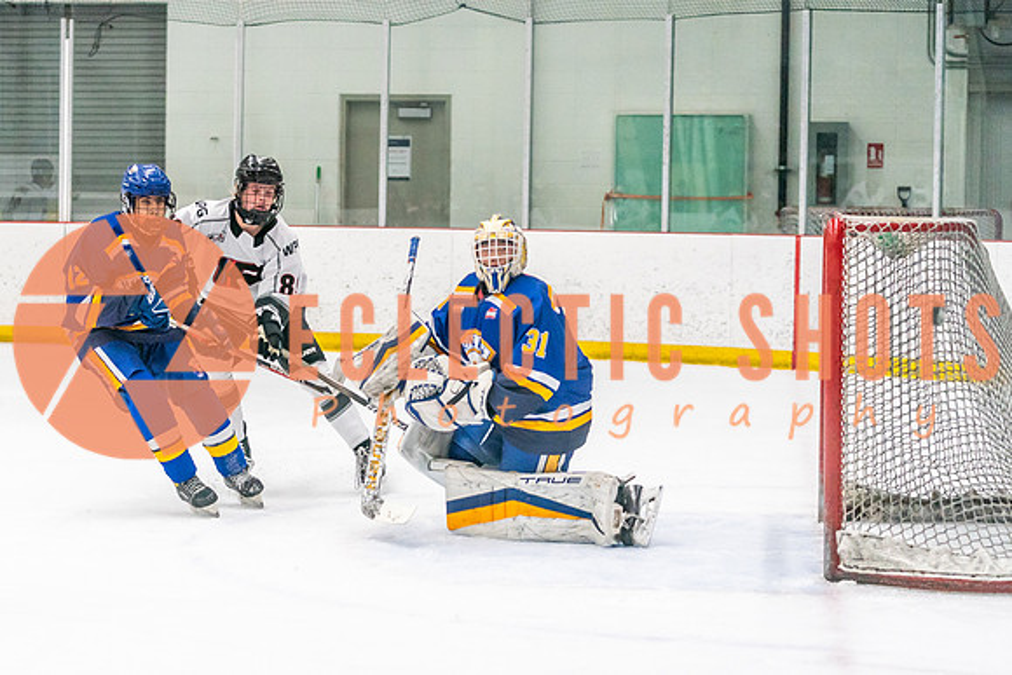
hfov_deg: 19.6
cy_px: 268
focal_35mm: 104
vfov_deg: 13.2
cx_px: 320
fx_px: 2921
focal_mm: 70
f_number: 2.8
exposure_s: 1/1250
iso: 3200
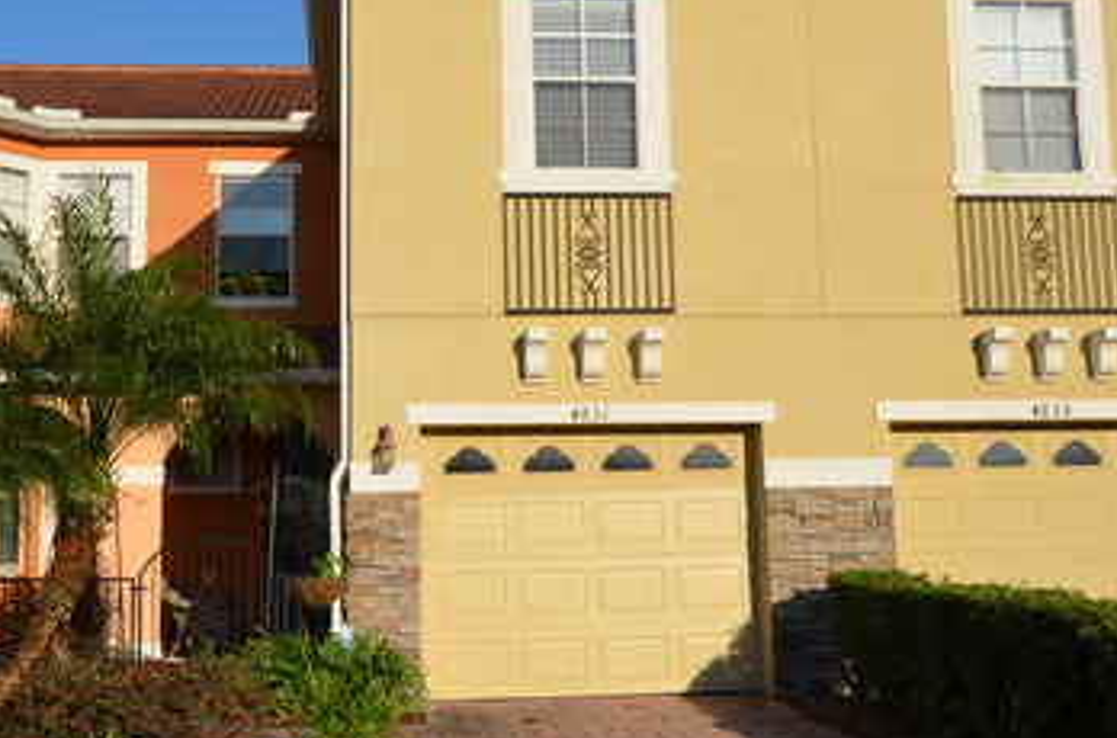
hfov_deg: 37.5
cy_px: 326
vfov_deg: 25.4
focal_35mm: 53
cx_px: 456
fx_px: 1640
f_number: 10
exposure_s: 1/400
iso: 100
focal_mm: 24
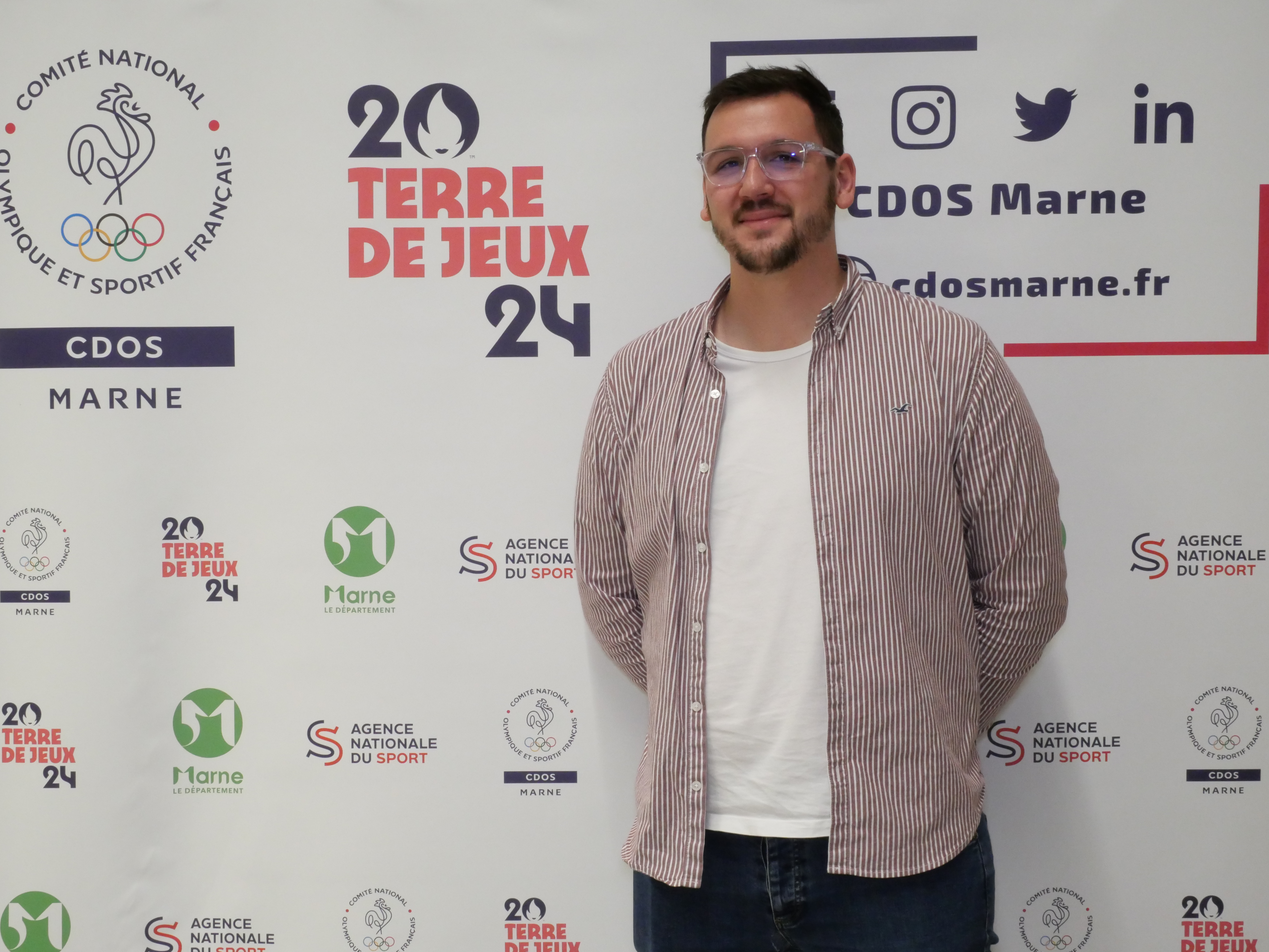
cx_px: 622
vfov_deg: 28.6
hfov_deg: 37.5
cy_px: 482
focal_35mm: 51
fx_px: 1870
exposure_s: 1/13
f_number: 16
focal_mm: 25
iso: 3200
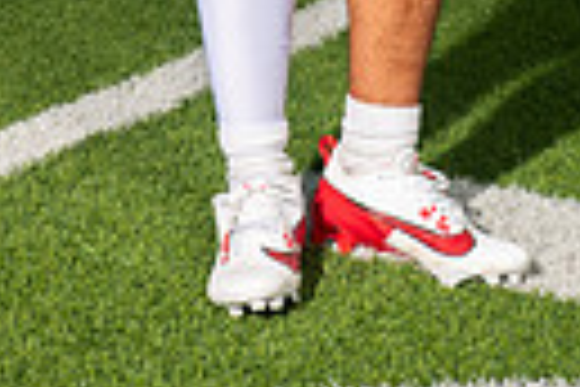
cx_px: 373
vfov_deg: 7.1
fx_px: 2932
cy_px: -540
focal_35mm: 182
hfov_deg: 11.3
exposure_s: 1/320
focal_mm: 52
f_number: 7.1
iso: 200
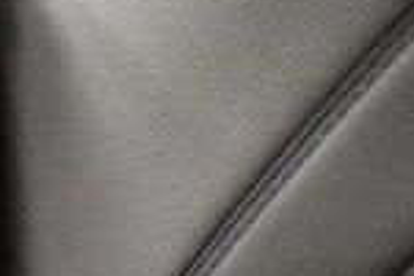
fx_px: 1322
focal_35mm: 115
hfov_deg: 15.3
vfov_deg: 11.5
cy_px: 393
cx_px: -337
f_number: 3.5
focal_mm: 18
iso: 7200
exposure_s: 1/125
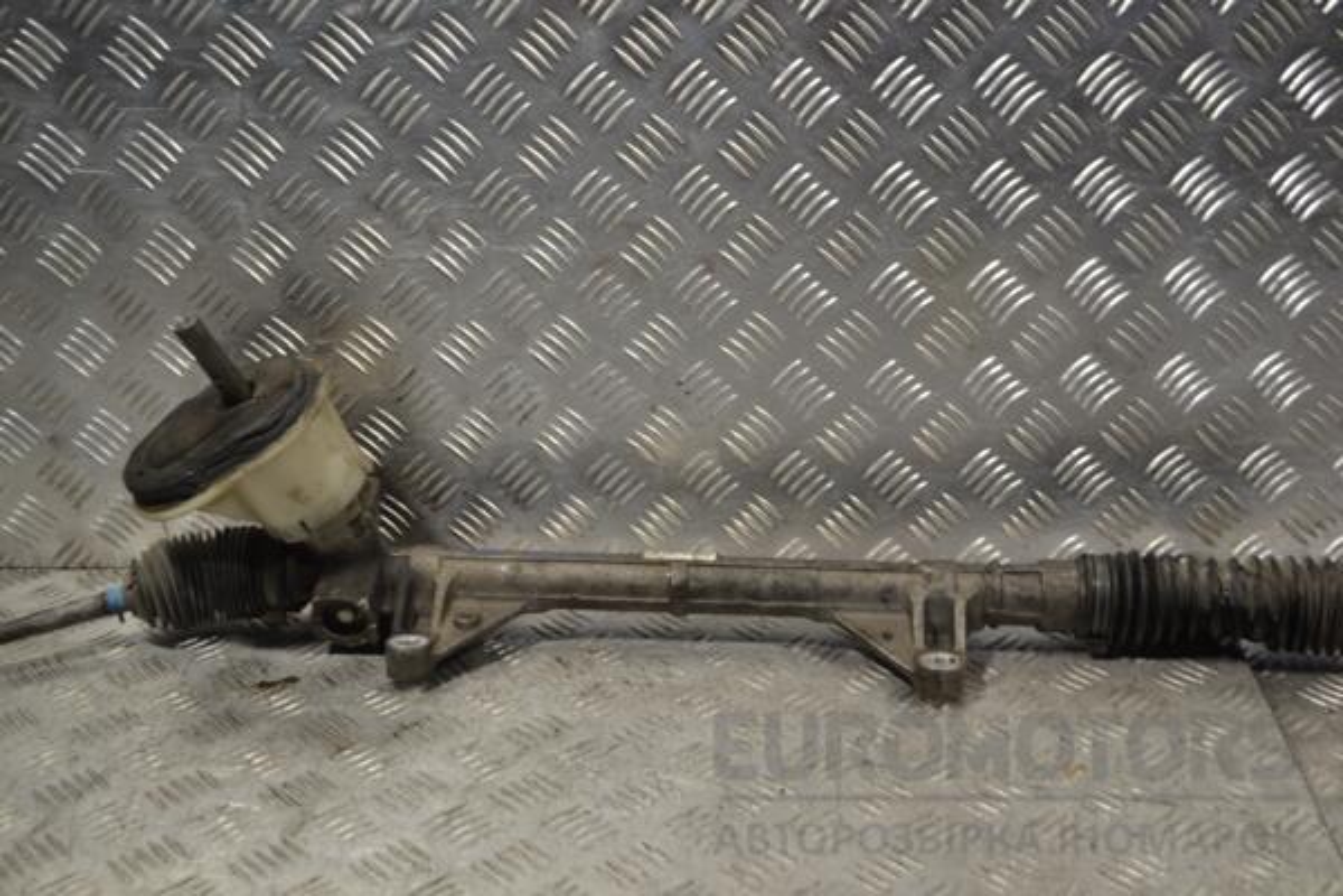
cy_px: 448
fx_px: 1679
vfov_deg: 29.9
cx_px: 672
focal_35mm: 45
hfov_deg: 43.6
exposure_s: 1/30
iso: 110
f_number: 4.5
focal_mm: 30
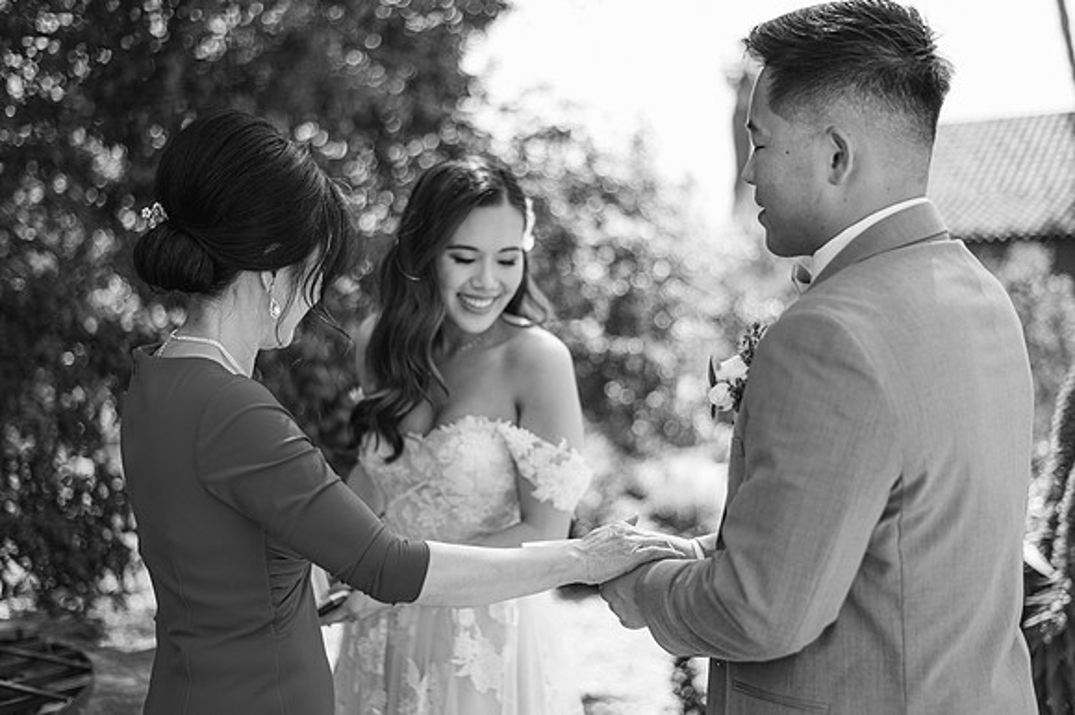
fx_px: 1492
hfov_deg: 39.6
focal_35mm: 50
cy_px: 358
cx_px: 538
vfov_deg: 27.0
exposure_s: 1/1000
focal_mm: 50
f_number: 2
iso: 100
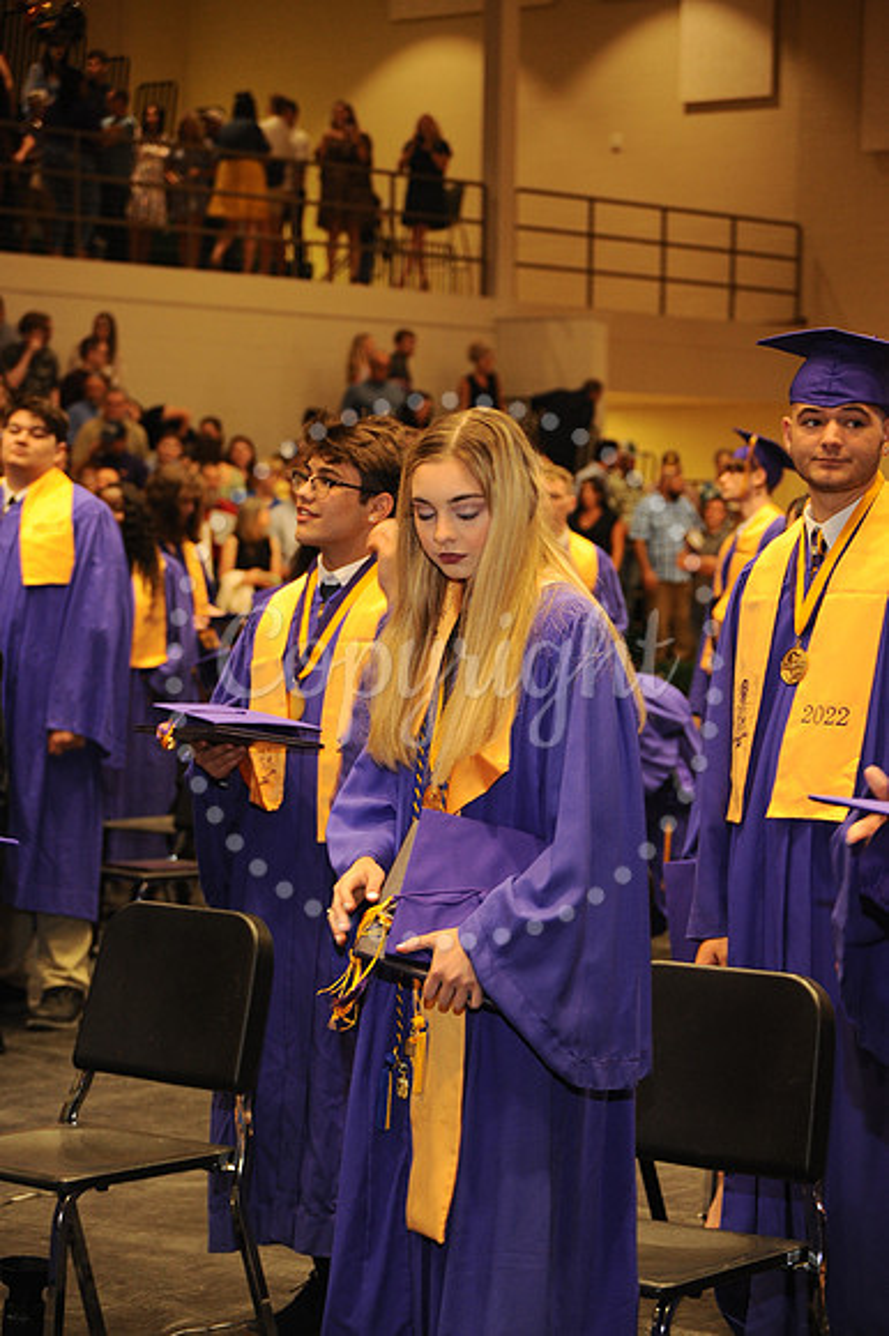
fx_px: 3894
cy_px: 668
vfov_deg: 19.5
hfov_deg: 13.0
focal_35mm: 105
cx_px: 444
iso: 1250
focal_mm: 105
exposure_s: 1/60
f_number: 5.6
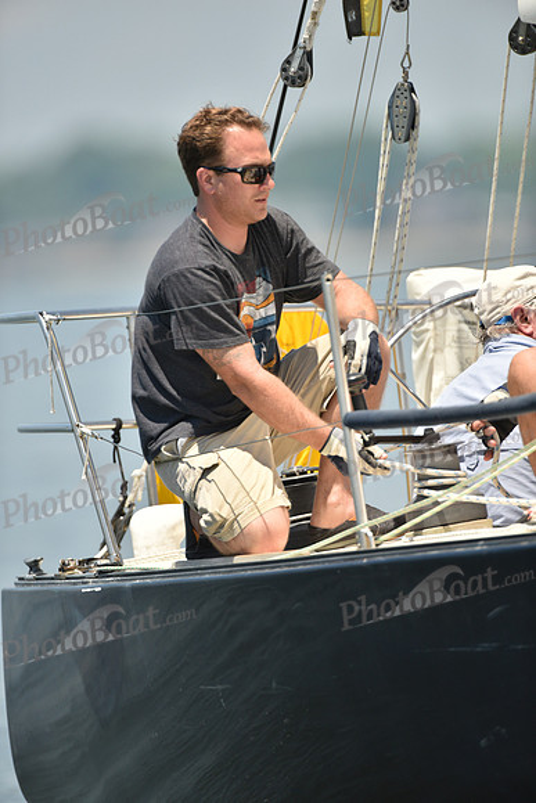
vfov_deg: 3.4
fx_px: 13391
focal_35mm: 600
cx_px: 268
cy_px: 402
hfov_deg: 2.3
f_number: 4.5
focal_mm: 600
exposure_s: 1/3200
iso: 320
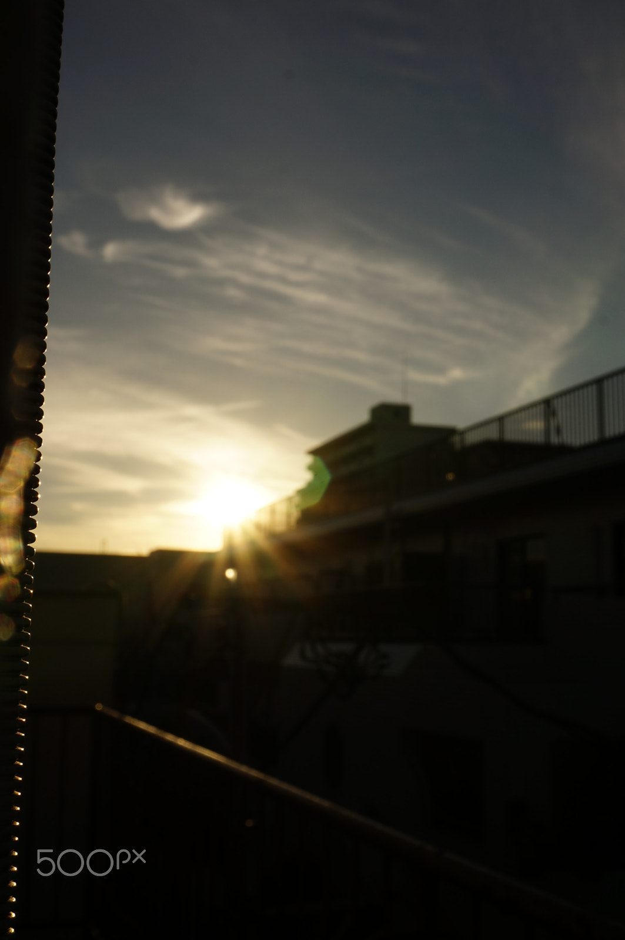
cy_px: 470
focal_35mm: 44
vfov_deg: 45.0
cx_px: 312
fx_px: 1135
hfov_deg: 30.8
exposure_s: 1/320
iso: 100
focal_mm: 29
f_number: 13
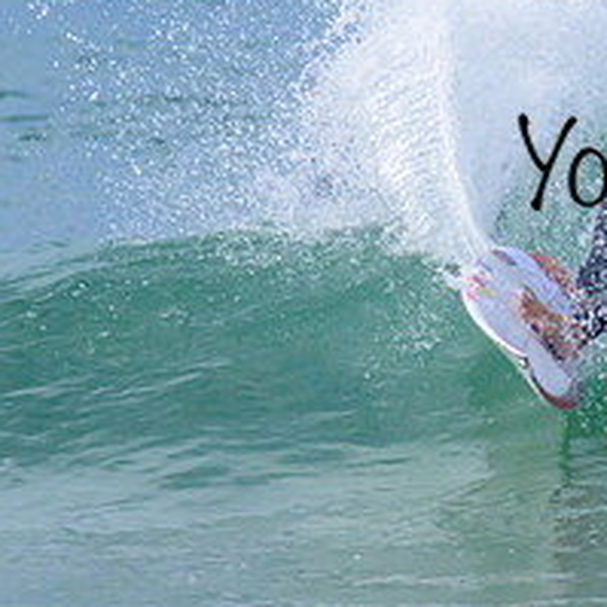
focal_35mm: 2717
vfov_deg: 0.6
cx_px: 675
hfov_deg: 0.6
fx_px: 53902
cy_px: 85
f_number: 11
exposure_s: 1/2000
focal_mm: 800
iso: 1000
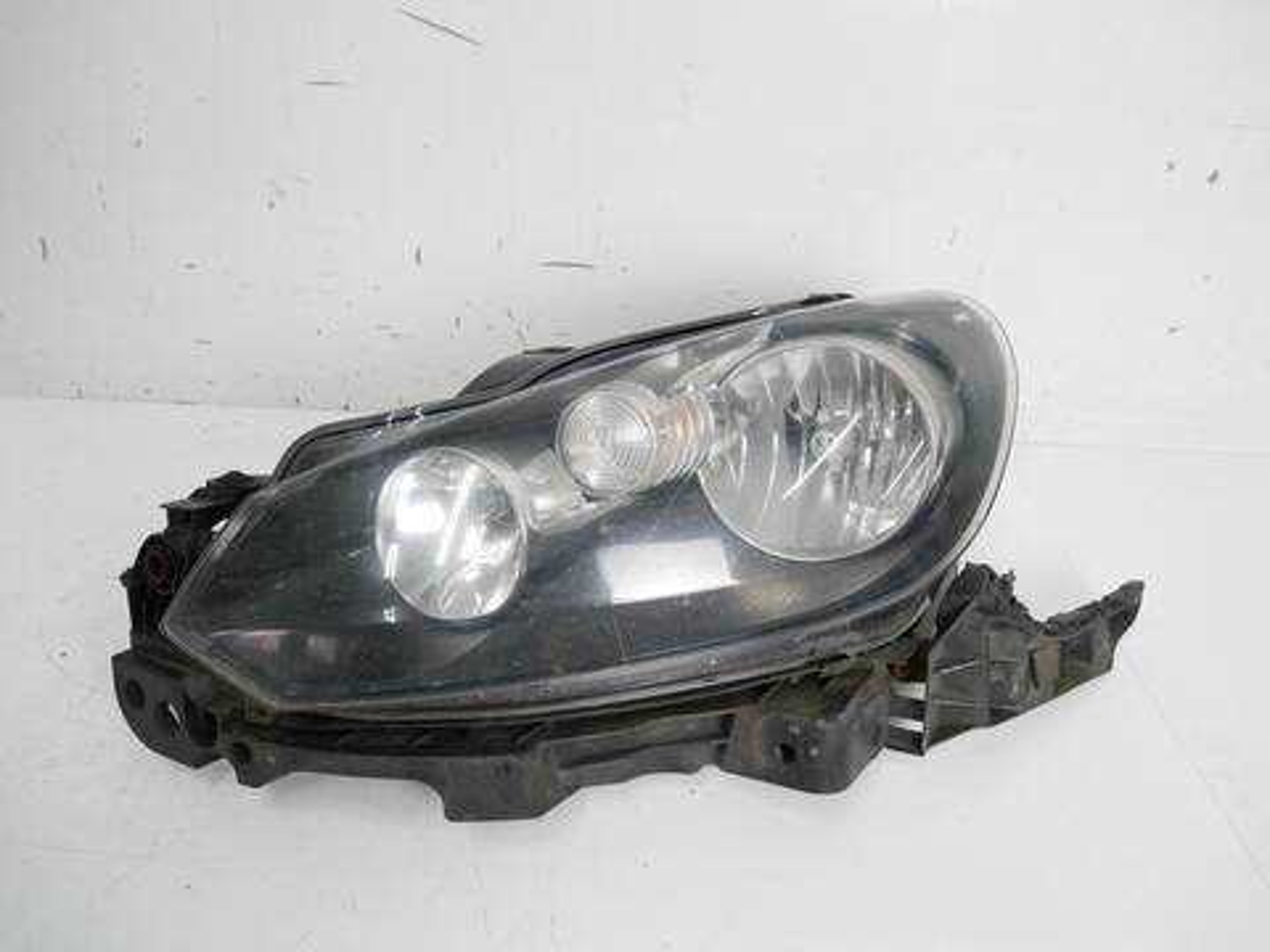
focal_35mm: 24
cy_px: 476
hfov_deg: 71.6
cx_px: 635
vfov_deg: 56.8
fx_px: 881
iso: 500
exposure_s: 1/60
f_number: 3.5
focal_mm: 12
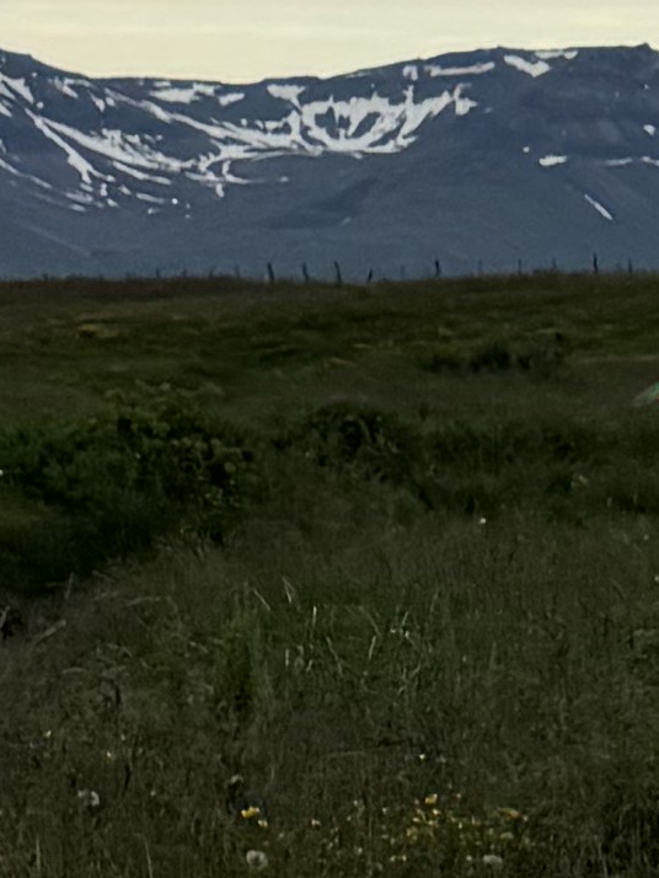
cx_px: 2455
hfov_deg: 6.5
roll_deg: -1.1
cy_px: -68
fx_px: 4871
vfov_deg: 10.2
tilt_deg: +4.1
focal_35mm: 192
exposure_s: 1/773
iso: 80
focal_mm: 6.76
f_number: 1.78
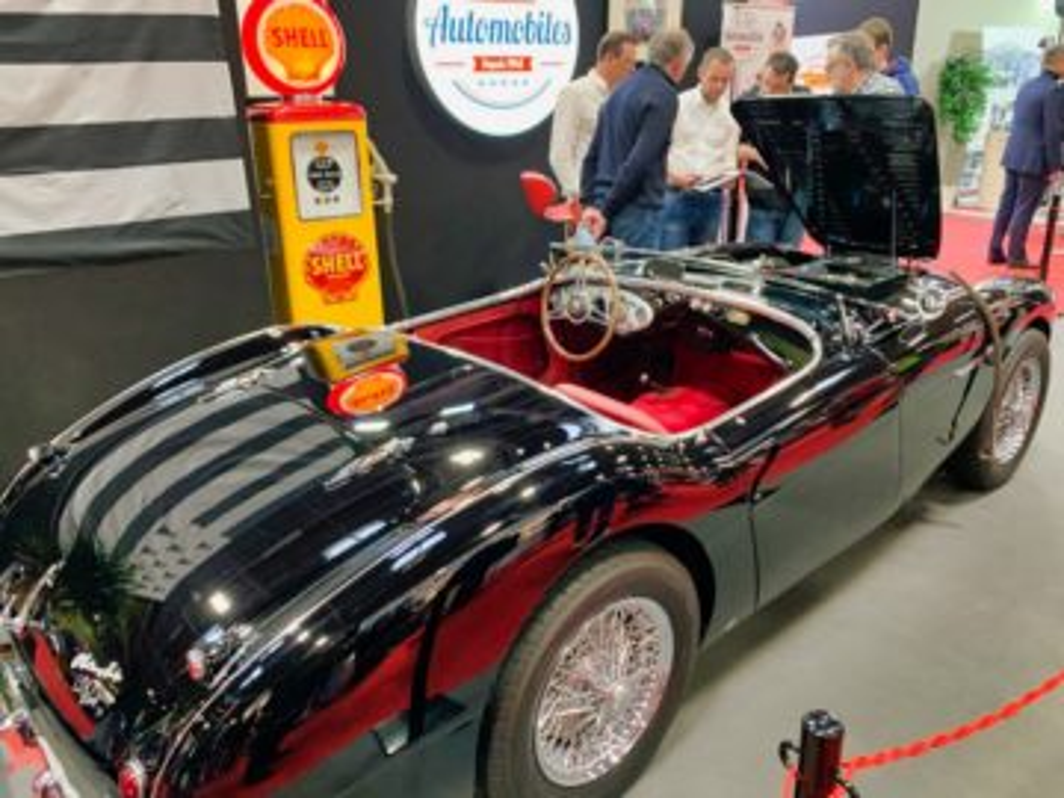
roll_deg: +0.9
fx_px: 799
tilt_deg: -19.1
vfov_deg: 53.1
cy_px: 399
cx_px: 532
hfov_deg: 67.3
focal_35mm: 26
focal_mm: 4.25
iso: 400
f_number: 1.8
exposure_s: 1/33
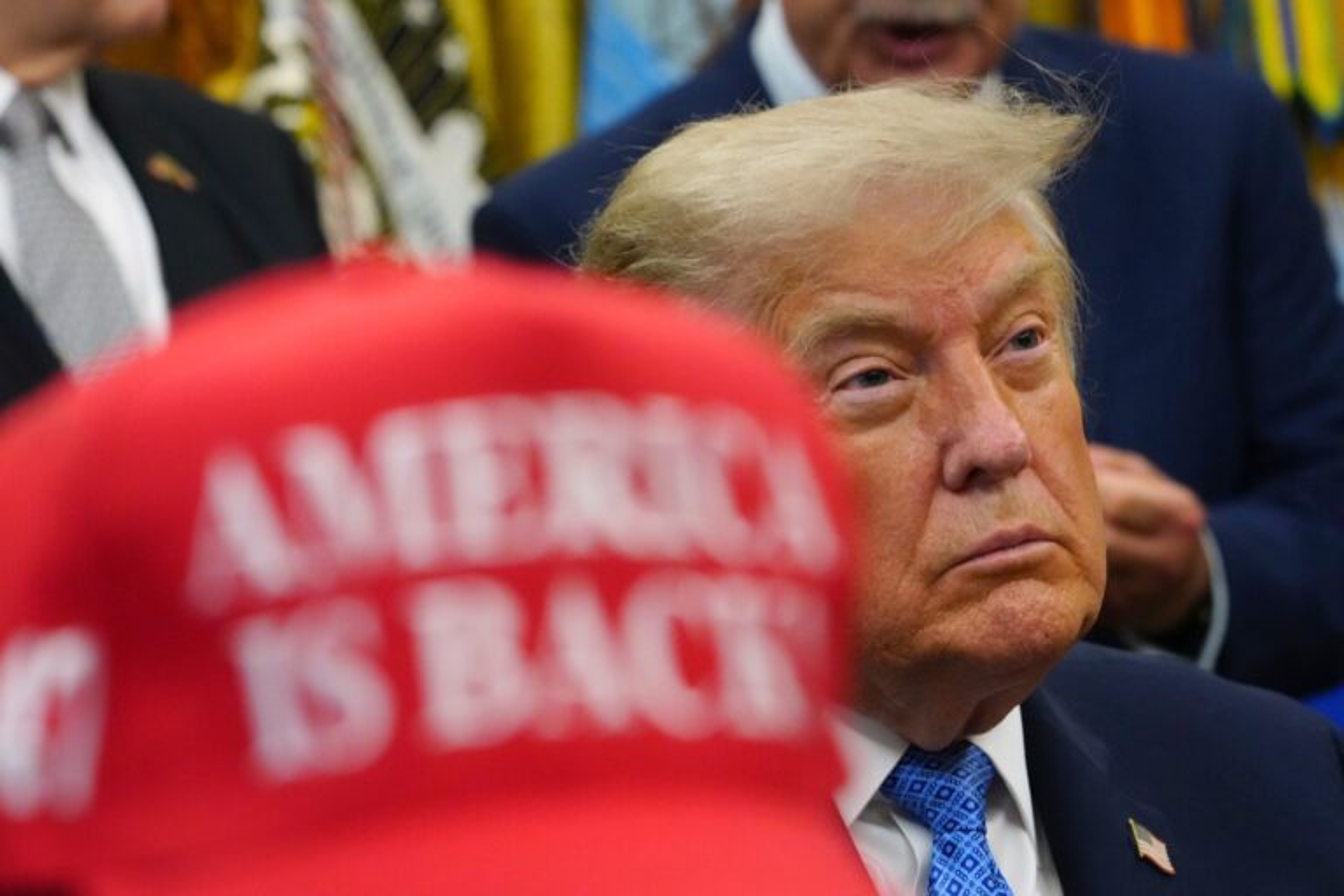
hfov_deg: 13.7
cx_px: 672
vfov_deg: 9.1
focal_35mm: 150
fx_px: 5600
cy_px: 448
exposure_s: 1/250
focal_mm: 100
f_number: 5
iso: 5000
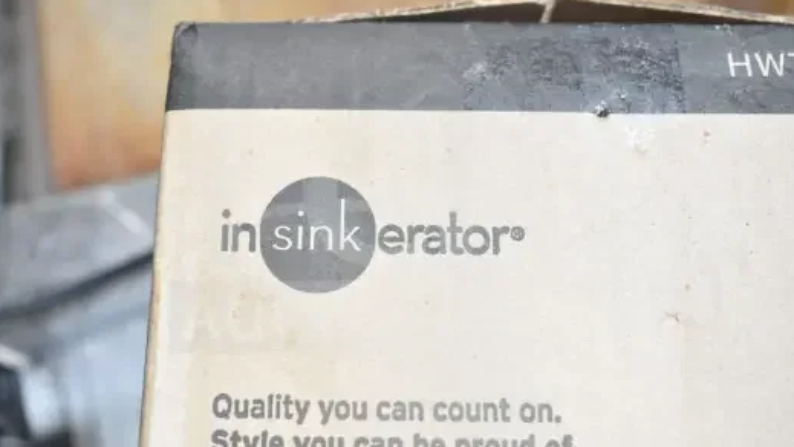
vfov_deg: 24.9
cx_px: 340
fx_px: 1011
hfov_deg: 42.8
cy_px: 232
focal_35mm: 48
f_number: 5
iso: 1600
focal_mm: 26
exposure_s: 1/100
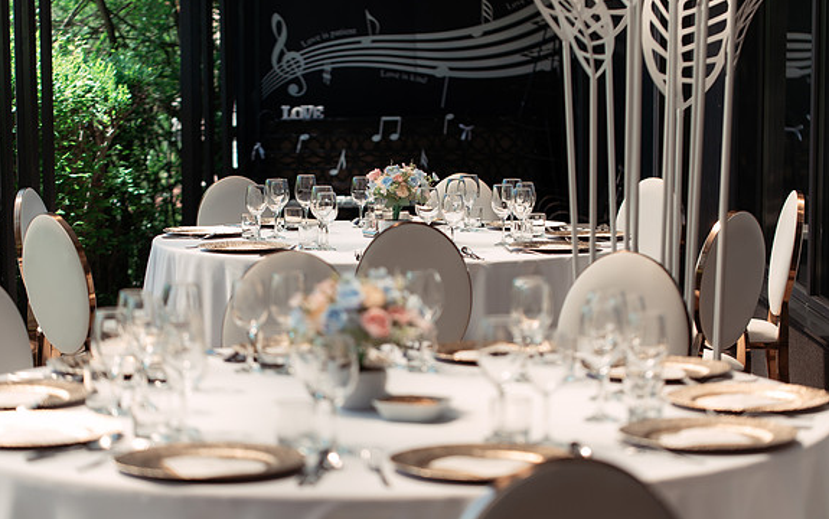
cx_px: 412
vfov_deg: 13.9
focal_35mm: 94
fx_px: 2125
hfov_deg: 22.1
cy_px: 259
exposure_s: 1/640
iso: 200
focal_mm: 90
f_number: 3.2
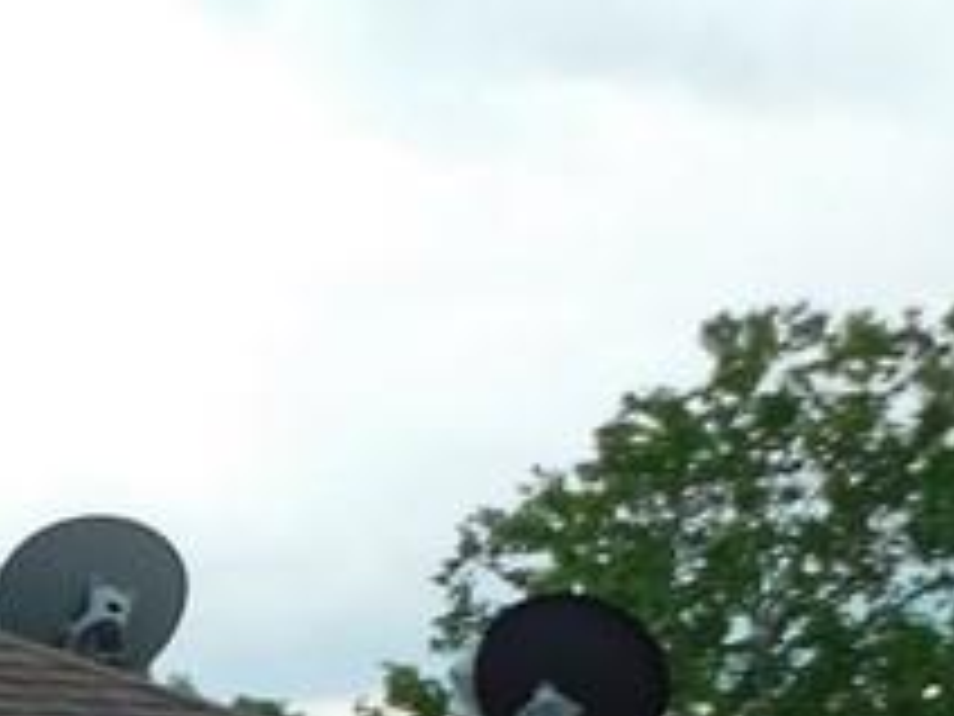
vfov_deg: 9.6
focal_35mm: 145
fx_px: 3996
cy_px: 1364
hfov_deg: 11.5
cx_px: -1238
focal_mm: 5.3
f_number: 3.2
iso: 125
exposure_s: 1/400
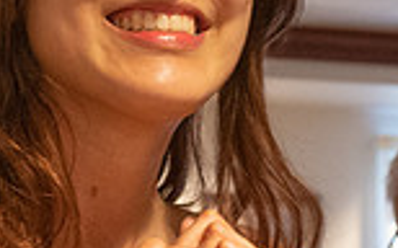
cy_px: 55
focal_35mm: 115
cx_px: 65
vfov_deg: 11.3
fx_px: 1246
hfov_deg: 17.9
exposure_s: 1/100
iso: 5000
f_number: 3.5
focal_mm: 24
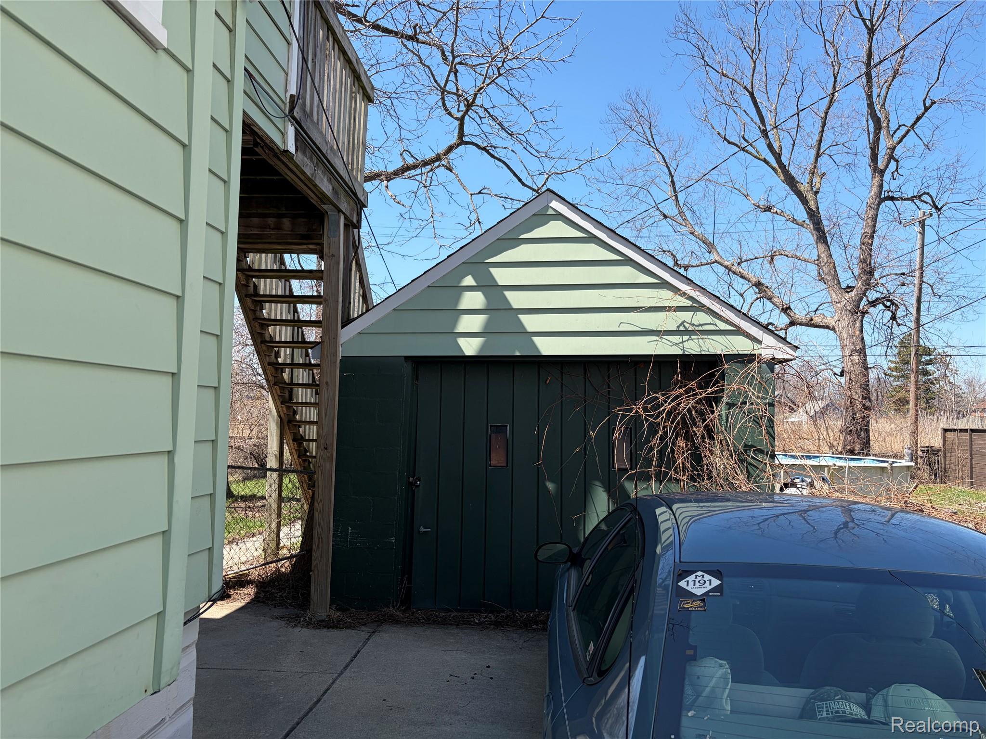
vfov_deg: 53.1
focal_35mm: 26
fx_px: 741
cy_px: 370
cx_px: 493
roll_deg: -0.1
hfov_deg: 67.3
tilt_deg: +4.6
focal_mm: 5.96
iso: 50
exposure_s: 1/1517
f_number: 1.6
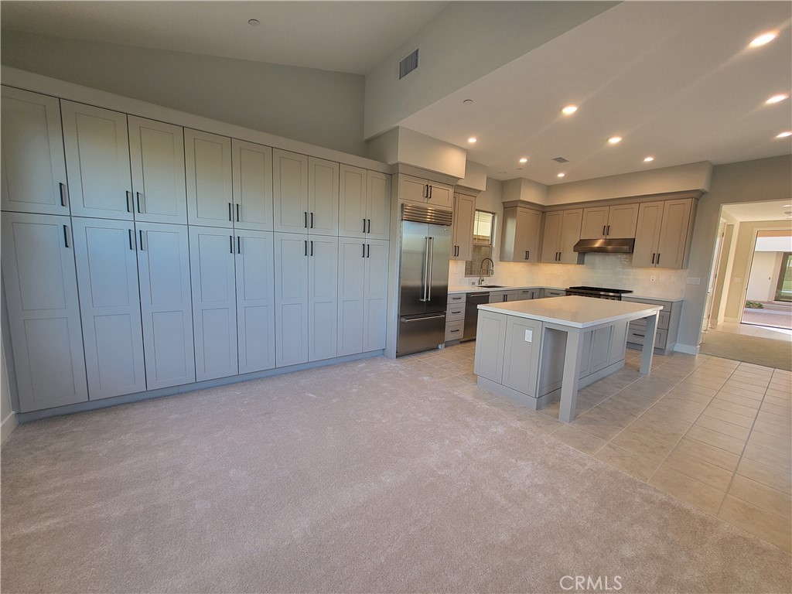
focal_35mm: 13
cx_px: 396
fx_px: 297
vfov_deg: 89.9
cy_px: 297
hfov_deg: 106.2
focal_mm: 1.74
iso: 64
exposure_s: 1/60
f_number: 2.2
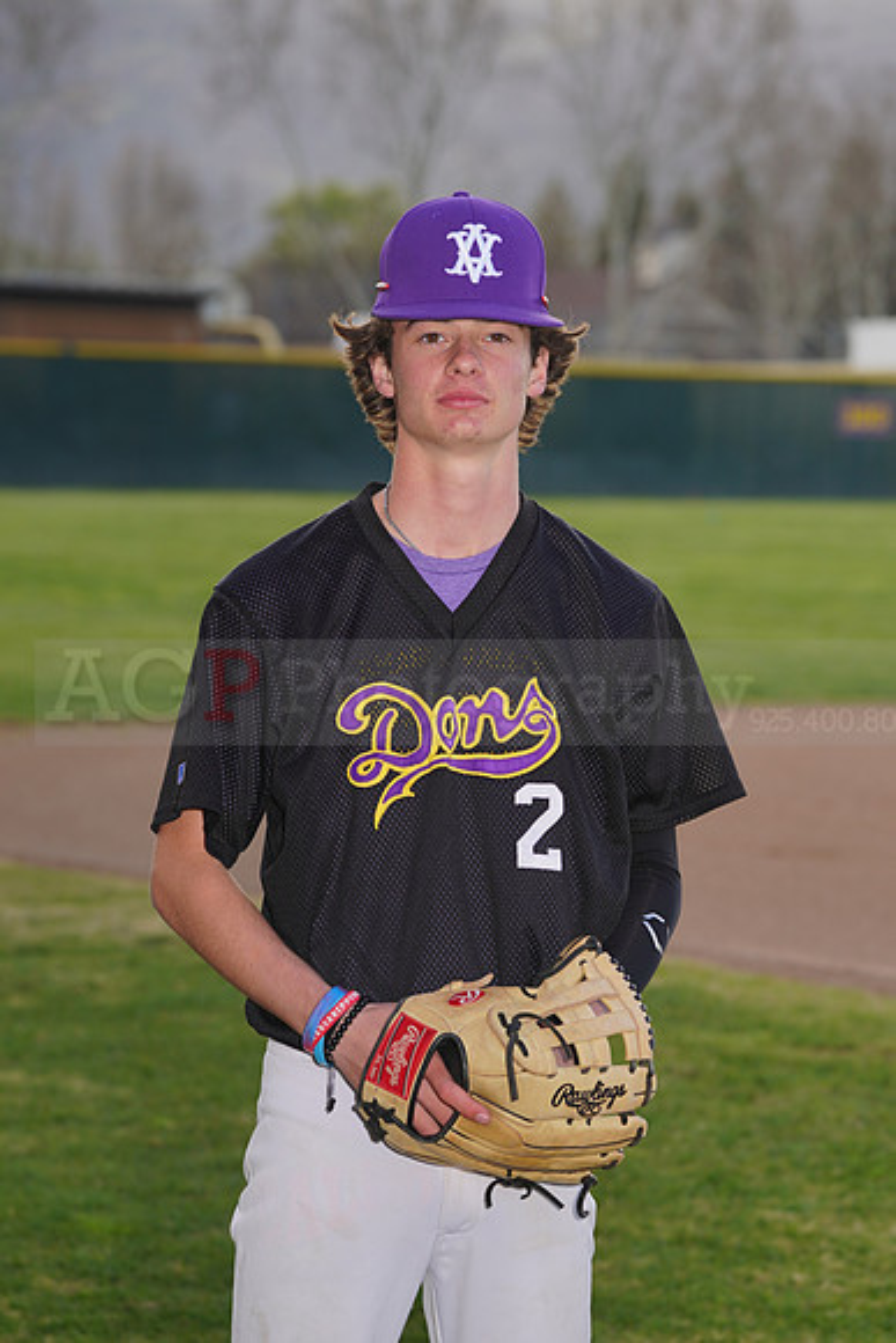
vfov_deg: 13.2
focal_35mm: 156
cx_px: 448
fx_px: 5820
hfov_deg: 8.8
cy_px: 672
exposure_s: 1/200
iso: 100
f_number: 7.1
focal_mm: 156
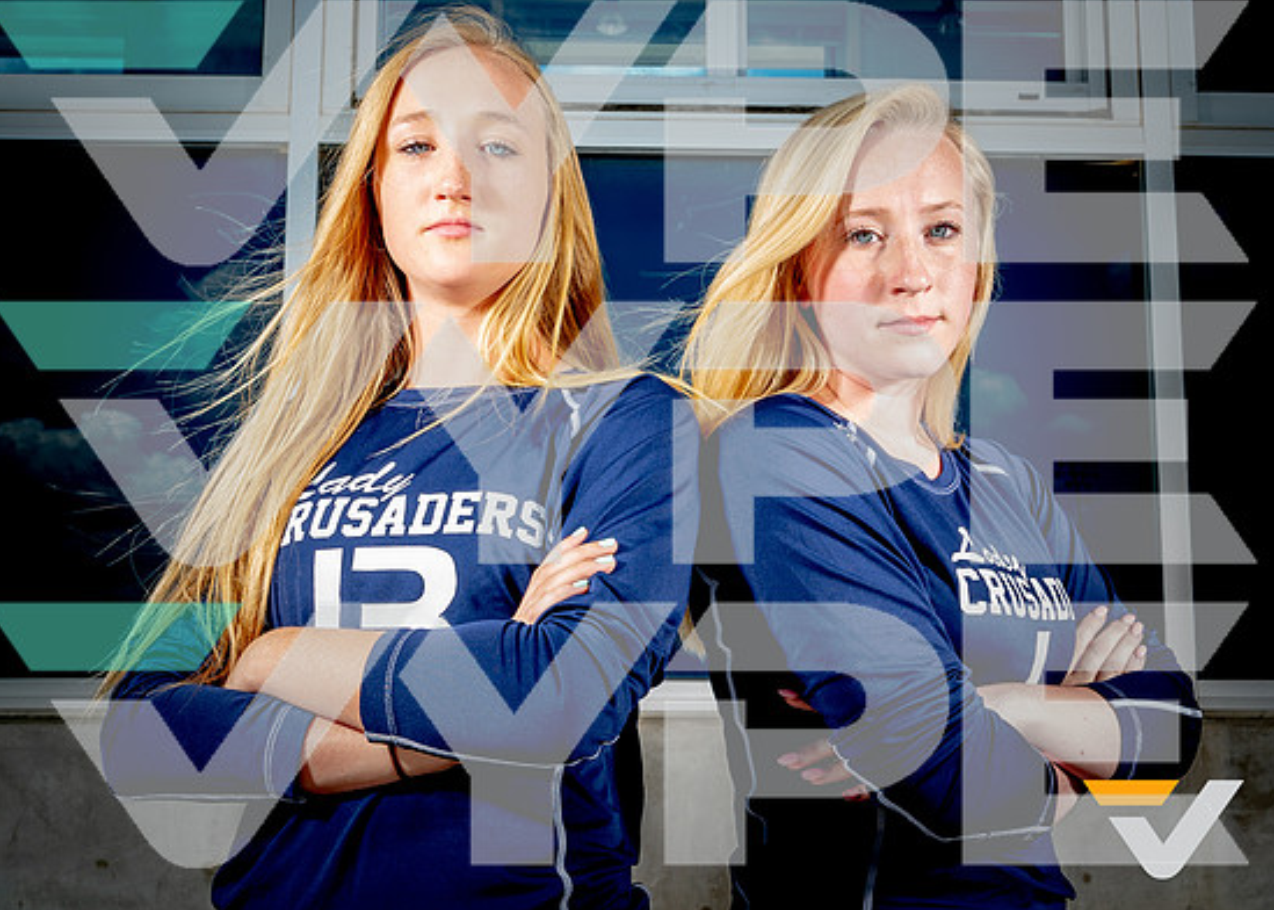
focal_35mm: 40
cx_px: 673
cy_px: 533
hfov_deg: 47.5
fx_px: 1447
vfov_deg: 34.8
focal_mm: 26
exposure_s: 1/125
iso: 100
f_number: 8
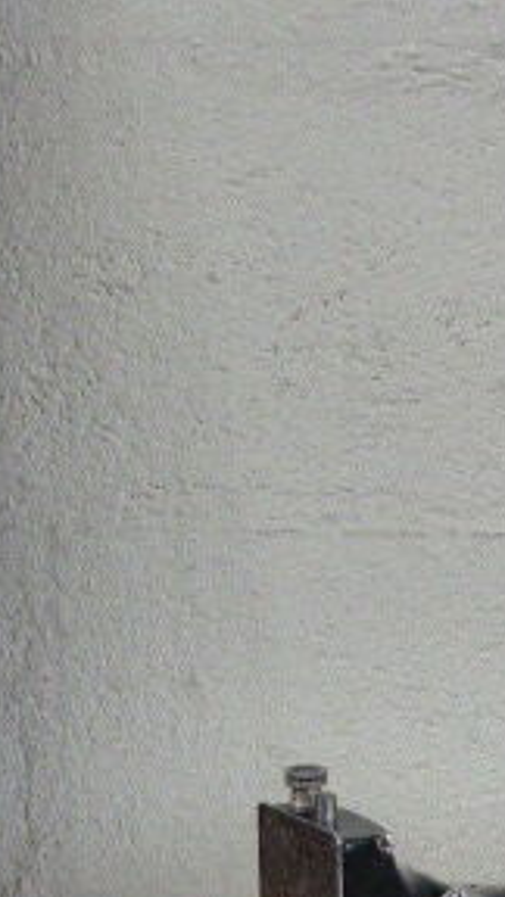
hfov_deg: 12.1
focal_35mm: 97
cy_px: 894
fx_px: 2309
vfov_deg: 21.3
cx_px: 670
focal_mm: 6.9
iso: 800
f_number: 3.9
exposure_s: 1/80
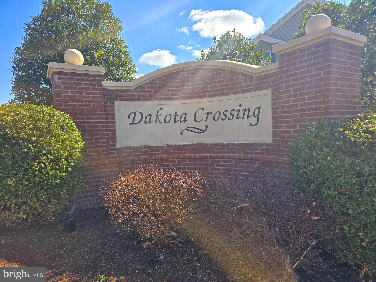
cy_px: 141
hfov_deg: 73.9
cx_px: 188
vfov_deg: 58.9
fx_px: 250
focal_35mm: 23
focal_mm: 6.3
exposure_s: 1/714
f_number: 1.7
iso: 12
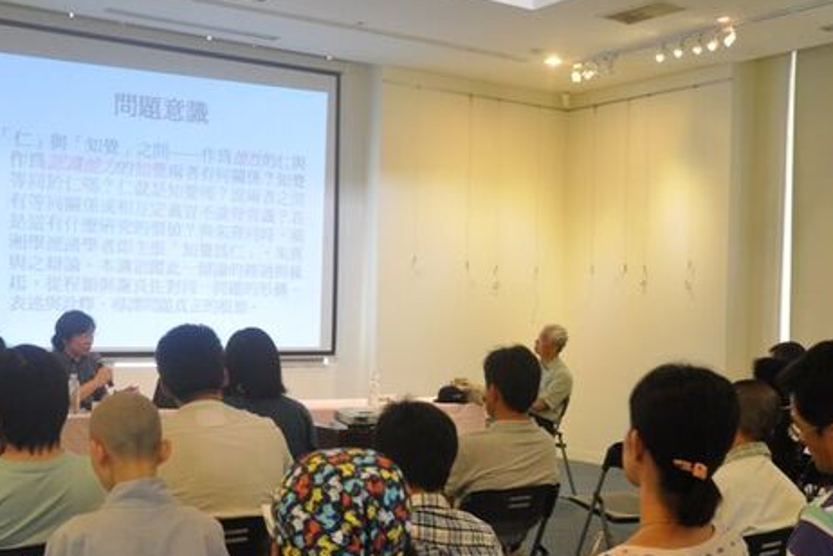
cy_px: 354
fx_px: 1157
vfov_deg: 26.9
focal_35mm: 50
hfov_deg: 39.4
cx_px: 508
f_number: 4
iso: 400
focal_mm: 22
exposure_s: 1/20
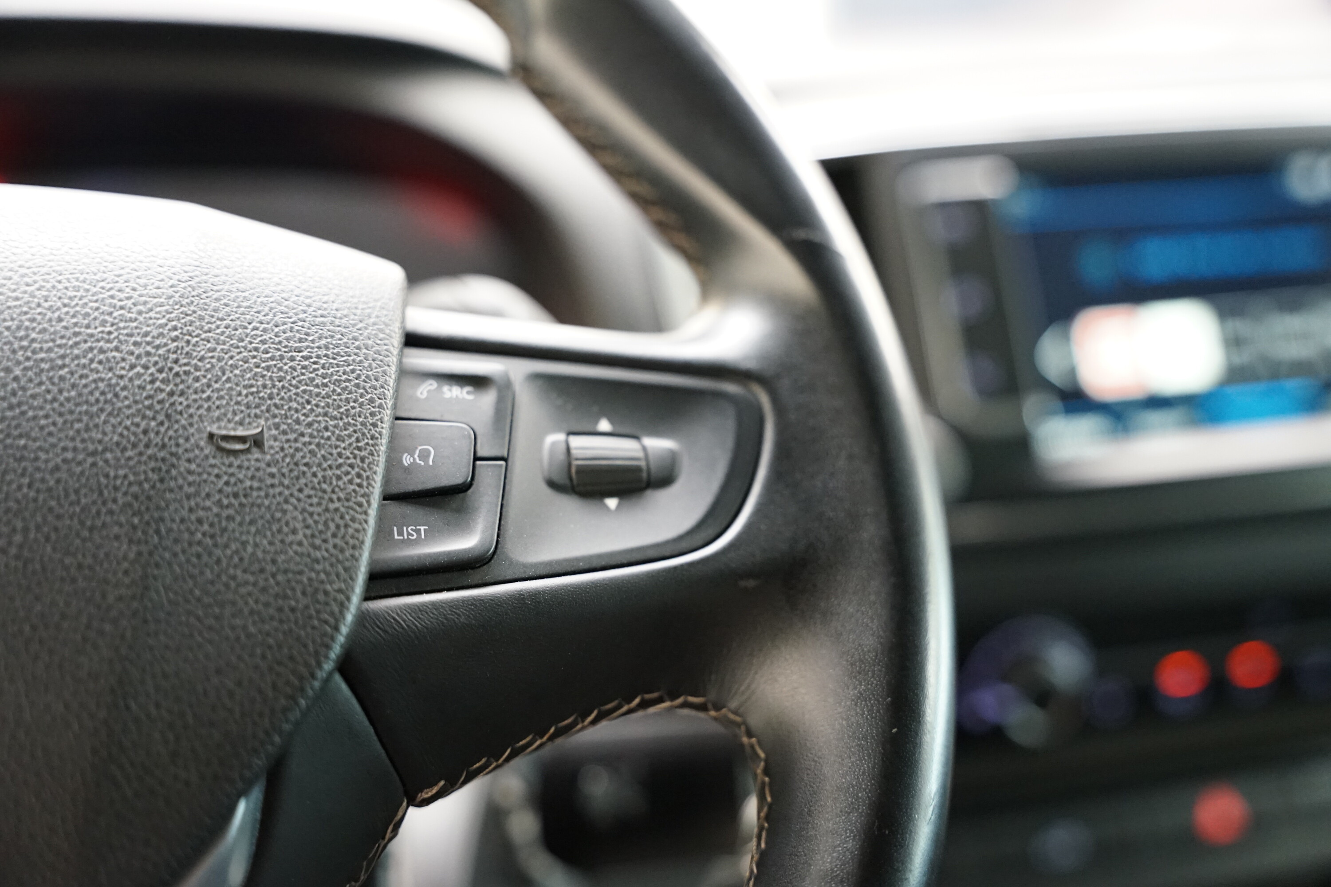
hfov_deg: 42.7
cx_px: 666
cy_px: 444
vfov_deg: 29.2
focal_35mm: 46
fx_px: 1704
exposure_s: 1/60
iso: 4000
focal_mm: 46.1
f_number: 2.8
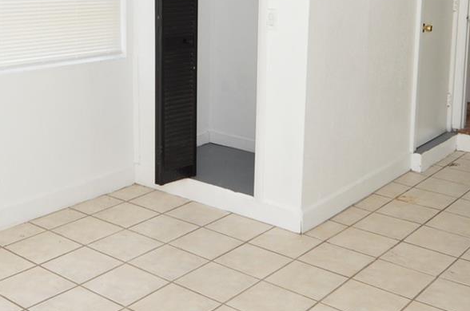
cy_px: 67
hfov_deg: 40.1
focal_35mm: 49
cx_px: 177
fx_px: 639
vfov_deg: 27.0
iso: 180
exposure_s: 1/125
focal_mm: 12
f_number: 5.6
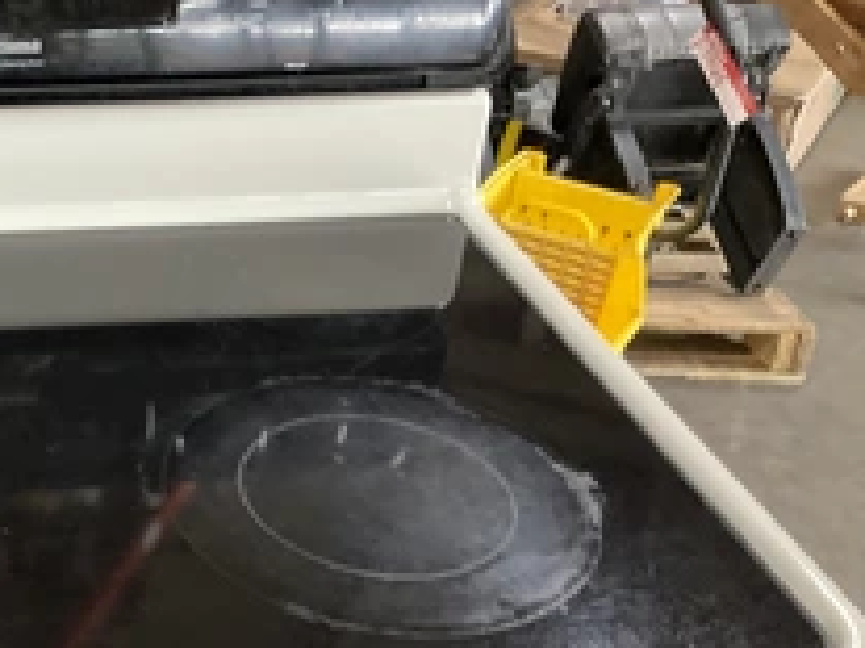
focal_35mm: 56
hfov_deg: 32.2
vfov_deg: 26.1
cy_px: 347
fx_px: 1399
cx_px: 46
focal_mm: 3
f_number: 1.8
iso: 250
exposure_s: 1/40
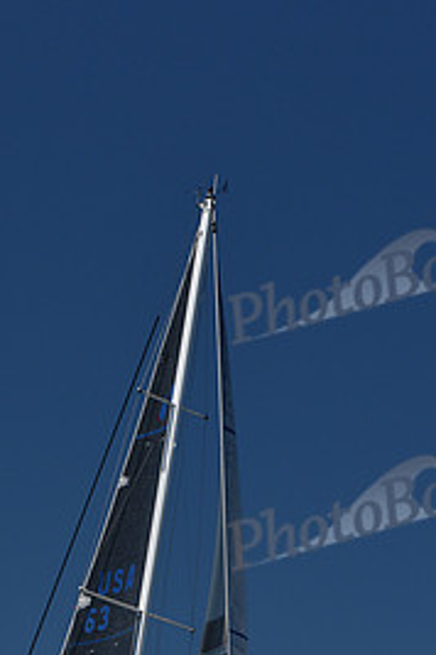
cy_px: 670
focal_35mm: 152
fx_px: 2761
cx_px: 102
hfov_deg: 9.0
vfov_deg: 13.3
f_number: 6.3
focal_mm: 70
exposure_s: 1/800
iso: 250
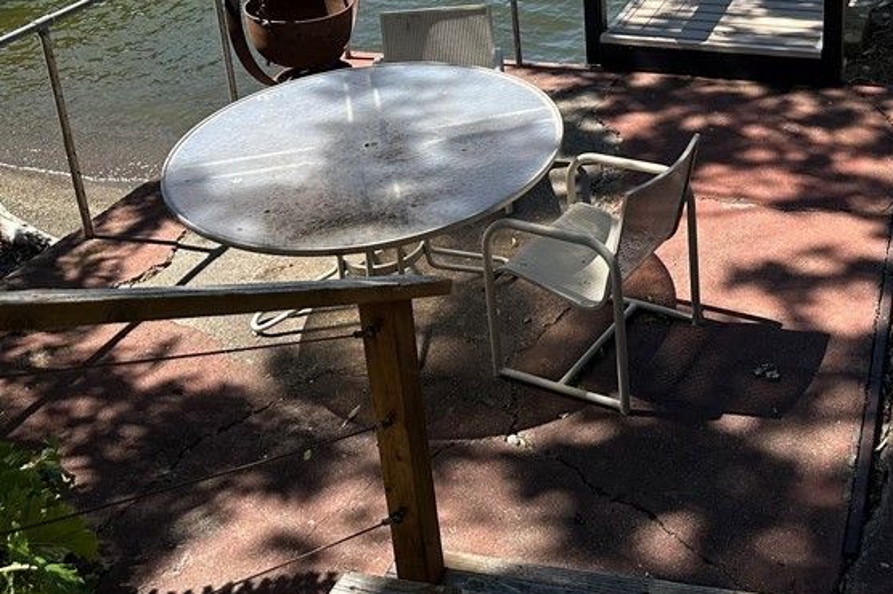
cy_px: -2
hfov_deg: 41.2
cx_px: 692
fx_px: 1140
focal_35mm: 46
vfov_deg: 27.5
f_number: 1.78
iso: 80
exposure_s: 1/2469
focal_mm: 6.86
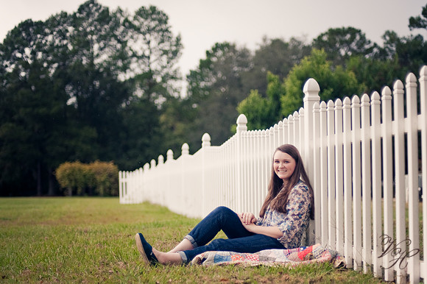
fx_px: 593
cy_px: 142
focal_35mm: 50
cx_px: 214
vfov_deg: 27.0
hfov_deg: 39.6
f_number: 1.4
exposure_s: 1/800
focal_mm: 50
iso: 200
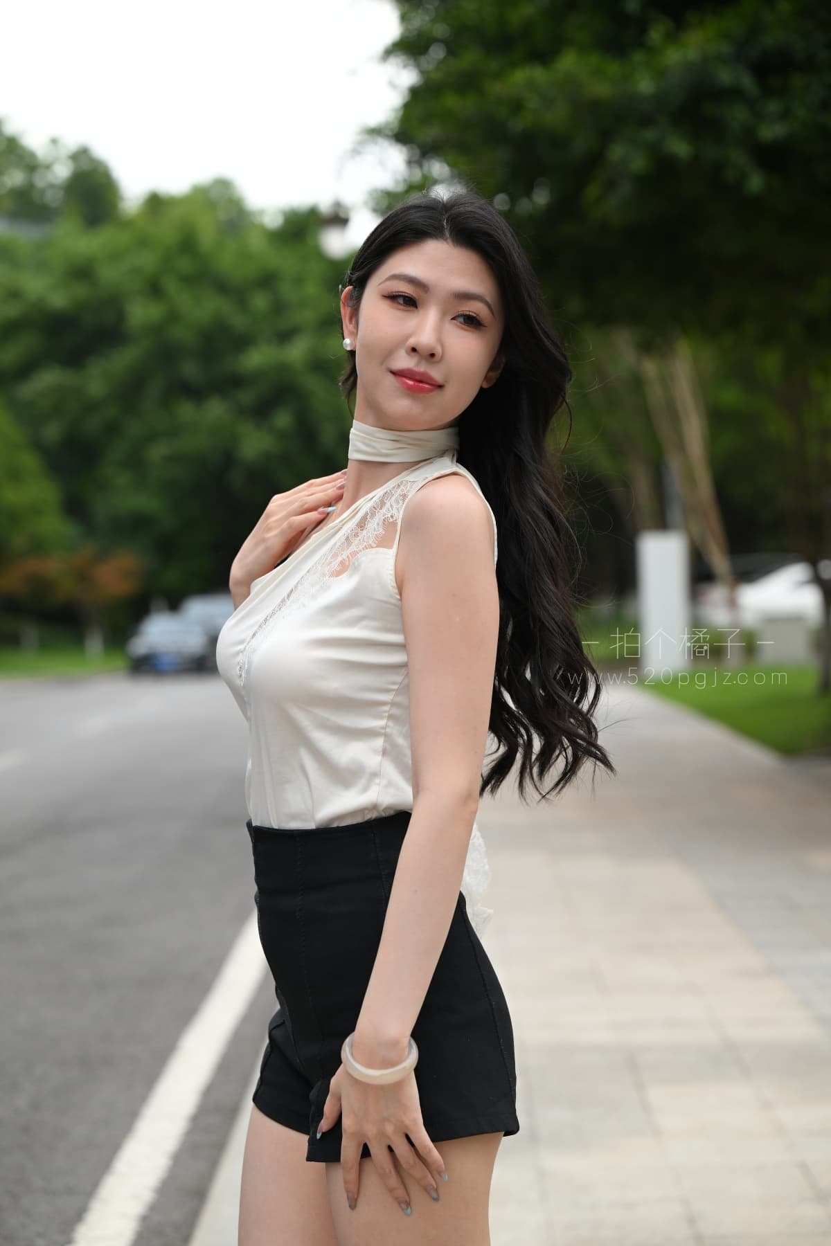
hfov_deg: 19.5
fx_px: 2424
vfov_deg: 28.8
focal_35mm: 70
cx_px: 416
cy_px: 623
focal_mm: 70
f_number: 3.5
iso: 560
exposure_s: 1/640
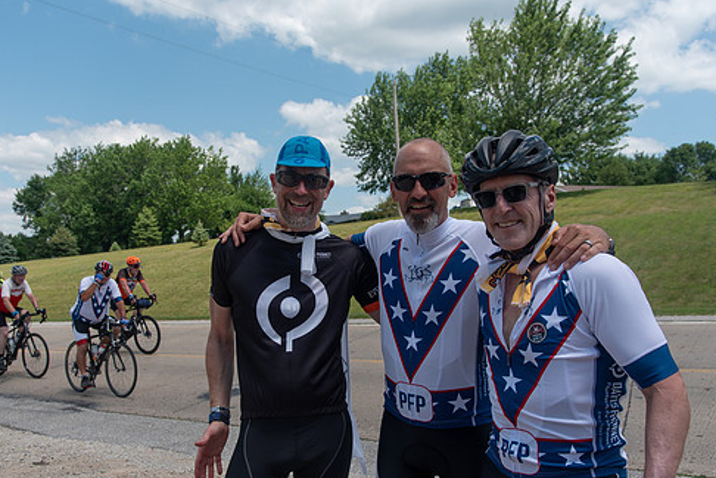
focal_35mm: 37
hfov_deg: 51.8
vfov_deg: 35.9
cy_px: 278
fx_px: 736
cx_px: 327
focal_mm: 31
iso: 200
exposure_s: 1/640
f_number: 5.6
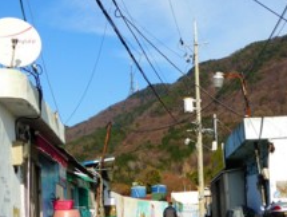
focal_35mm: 69
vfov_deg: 21.2
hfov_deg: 27.9
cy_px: 157
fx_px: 573
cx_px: 191
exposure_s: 1/800
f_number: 3.6
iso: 100
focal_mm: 5.8
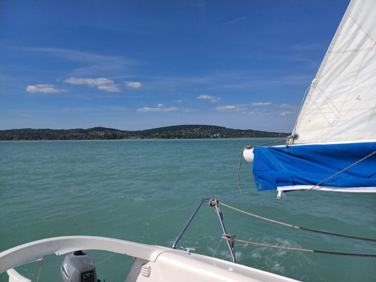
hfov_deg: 69.4
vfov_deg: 54.9
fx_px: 272
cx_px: 188
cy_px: 141
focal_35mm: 25
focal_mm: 4.65
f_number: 1.8
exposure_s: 1/2732
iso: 50
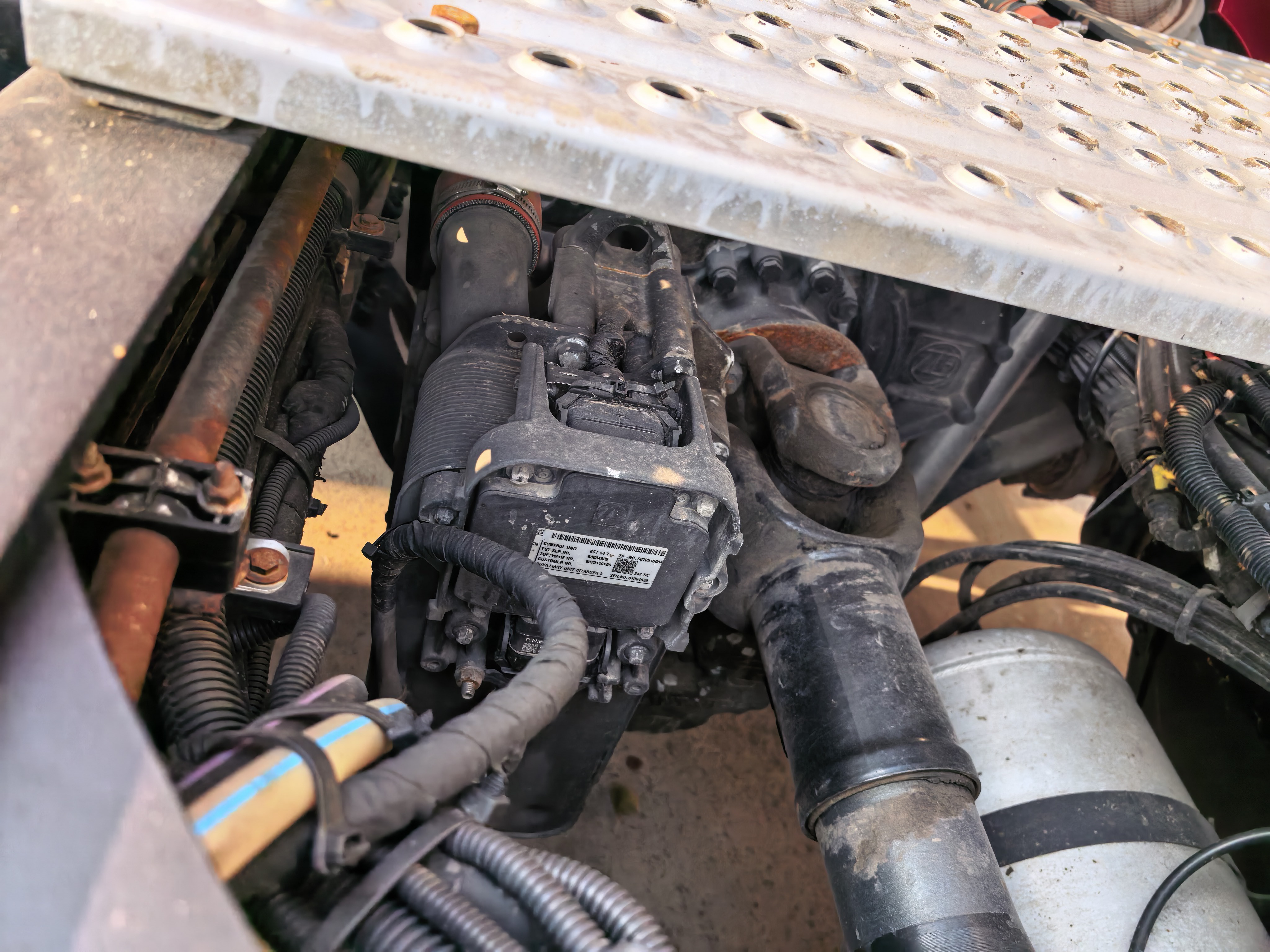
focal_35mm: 24
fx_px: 881
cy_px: 476
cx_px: 635
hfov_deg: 71.6
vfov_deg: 56.8
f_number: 2
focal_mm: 6.98
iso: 125
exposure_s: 1/1704
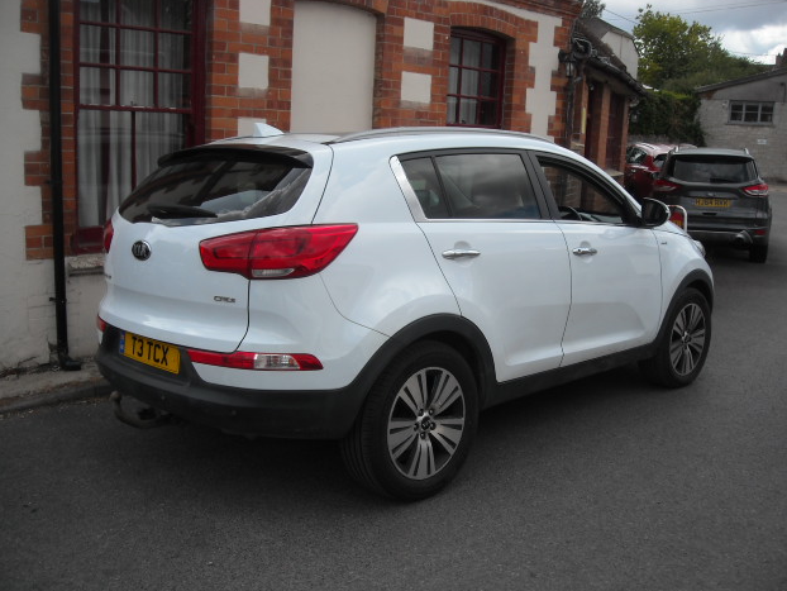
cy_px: 296
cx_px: 383
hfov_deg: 51.3
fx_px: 819
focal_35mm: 36
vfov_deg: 39.7
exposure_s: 1/209
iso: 64
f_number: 5.6
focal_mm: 5.7
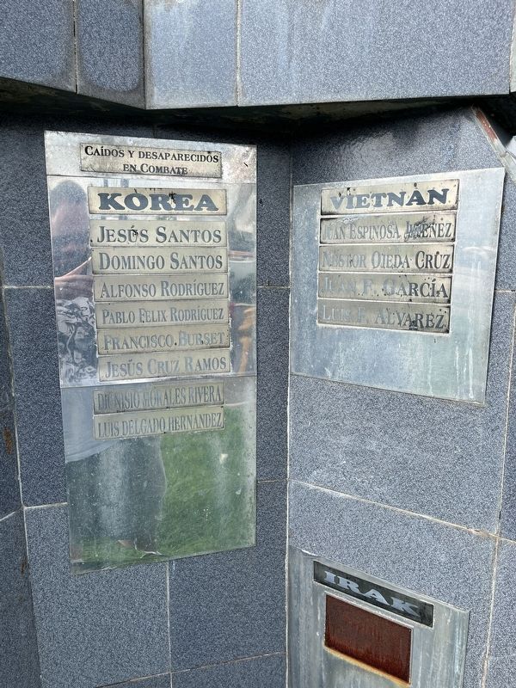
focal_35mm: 26
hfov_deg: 53.1
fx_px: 517
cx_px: 258
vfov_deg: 67.3
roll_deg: -0.4
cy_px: 344
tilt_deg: -9.4
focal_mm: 5.1
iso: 50
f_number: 1.6
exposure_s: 1/1721
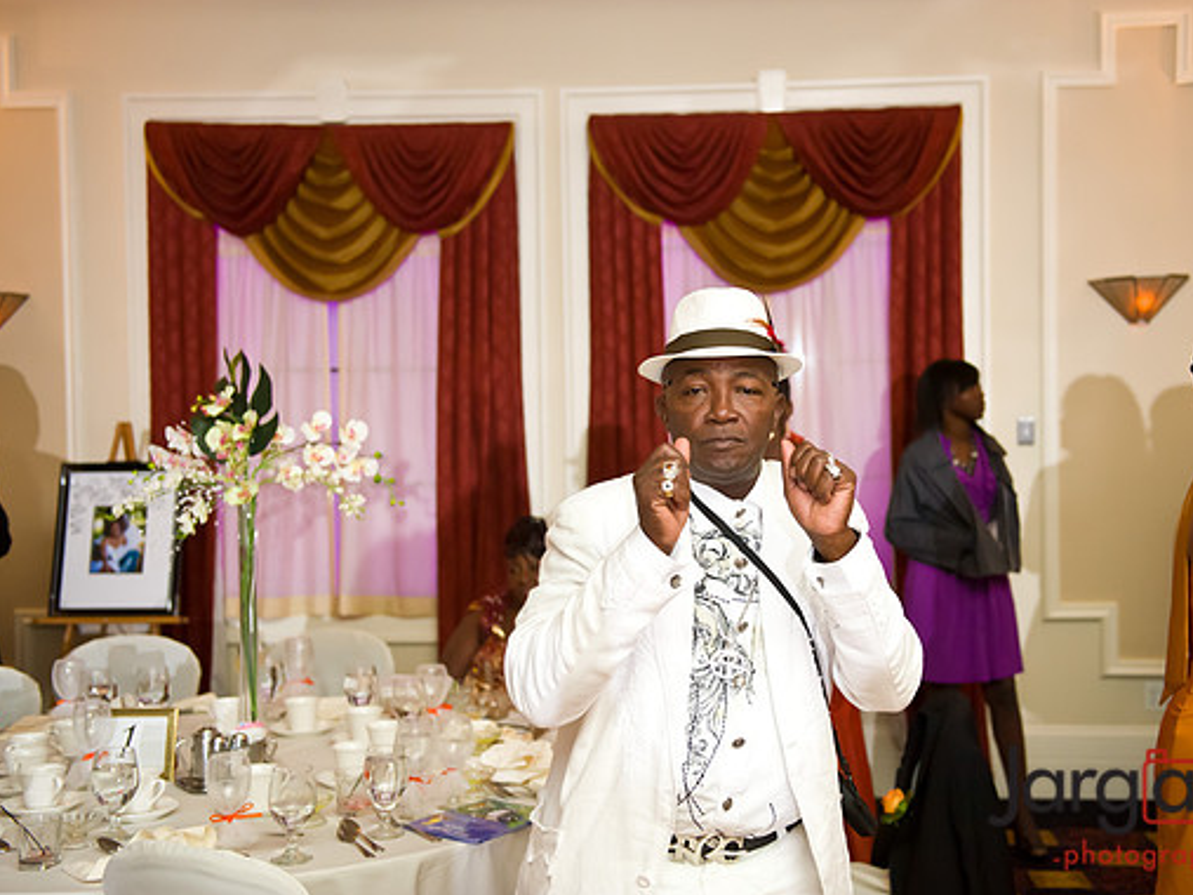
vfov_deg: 32.9
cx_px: 659
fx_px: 1516
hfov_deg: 42.9
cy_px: 450
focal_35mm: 44
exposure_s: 1/125
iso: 3200
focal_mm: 40
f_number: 3.2
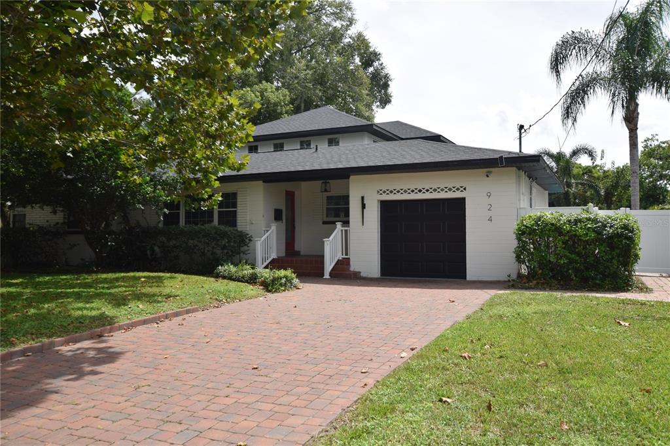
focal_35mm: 30
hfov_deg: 61.9
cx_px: 335
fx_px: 558
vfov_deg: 43.6
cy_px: 223
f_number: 9
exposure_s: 1/200
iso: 100
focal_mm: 20
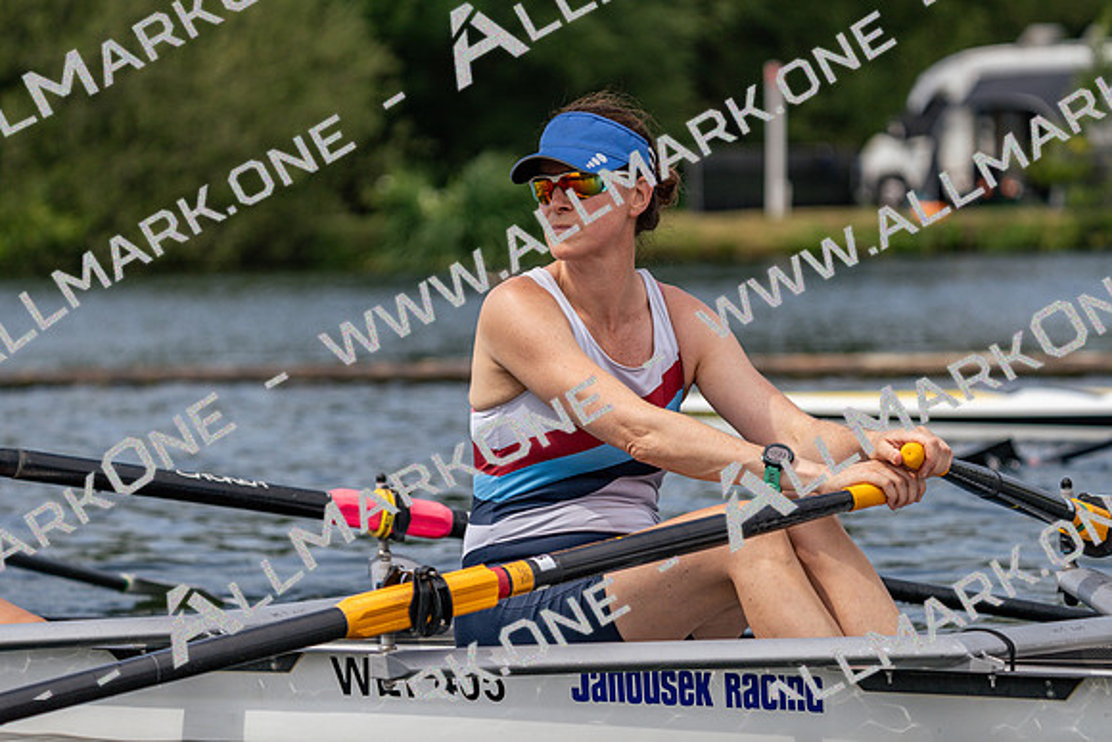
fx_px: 6179
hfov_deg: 10.3
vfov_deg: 6.9
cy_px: 371
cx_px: 556
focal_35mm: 200
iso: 250
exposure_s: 1/1600
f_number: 5.6
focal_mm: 200
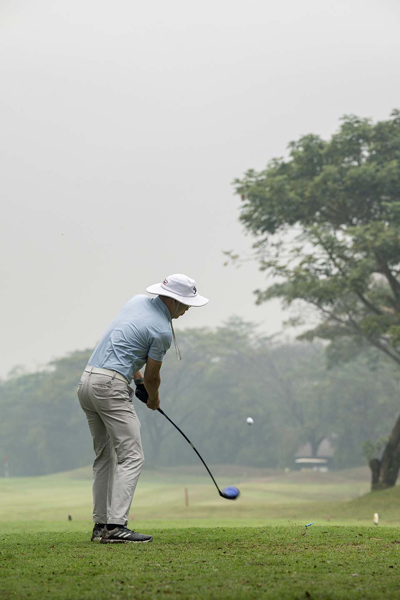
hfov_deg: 11.9
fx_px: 1917
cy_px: 300
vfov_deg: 17.8
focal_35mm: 115
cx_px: 200
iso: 1100
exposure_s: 1/640
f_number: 4.5
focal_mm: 115
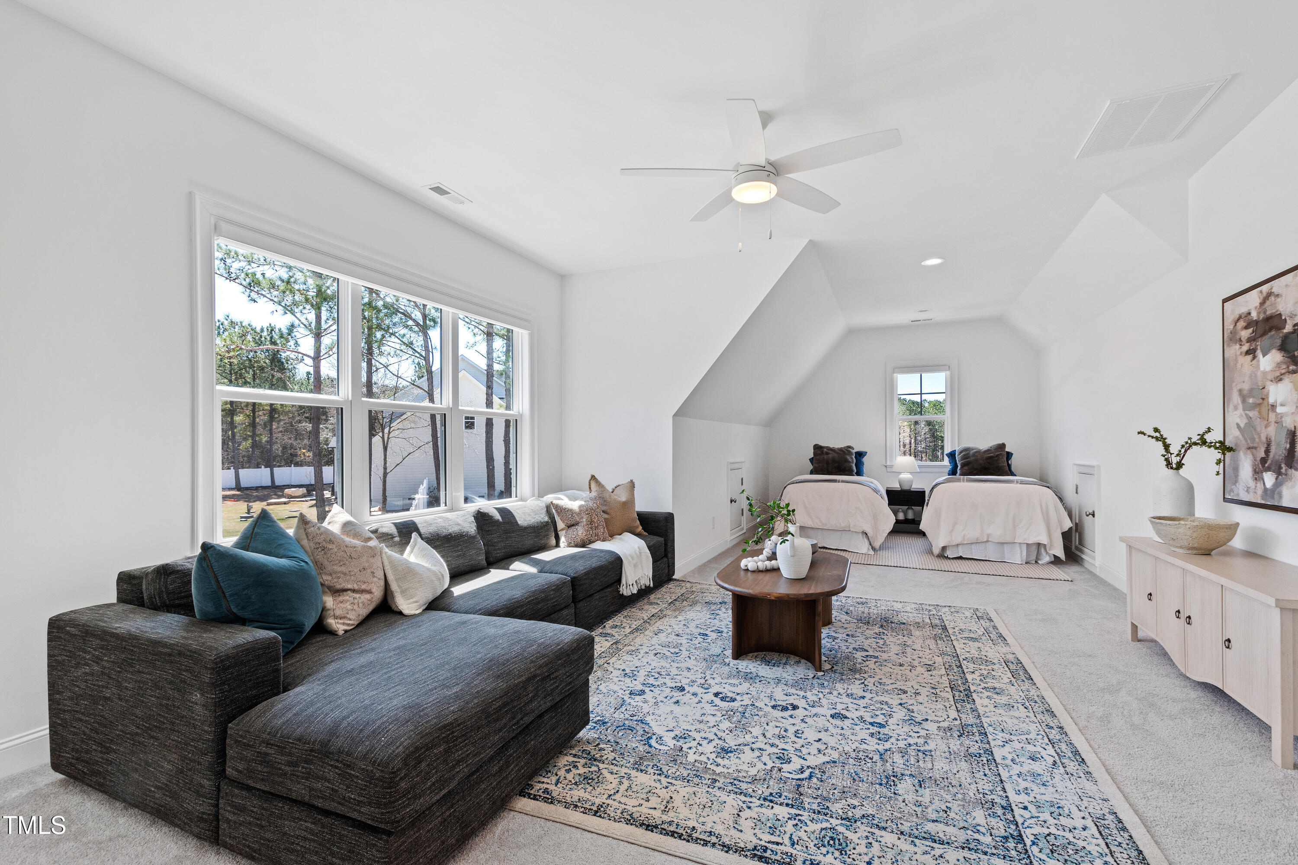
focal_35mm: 15
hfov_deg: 100.4
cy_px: 432
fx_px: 541
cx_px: 649
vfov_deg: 77.3
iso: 100
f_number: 8
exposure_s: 1/6
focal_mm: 10
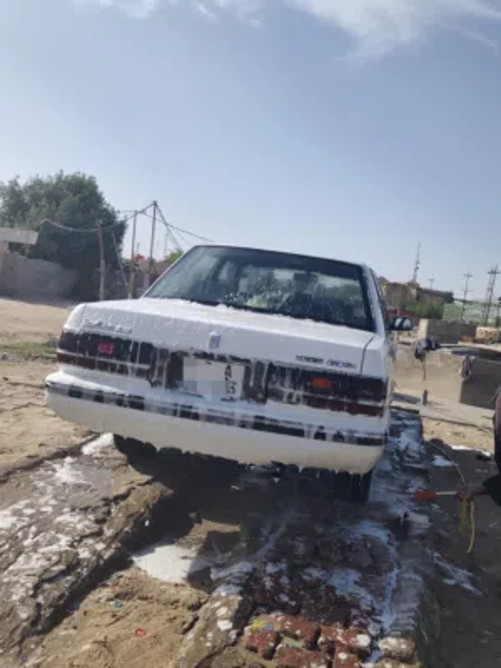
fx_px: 675
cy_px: 334
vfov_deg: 52.6
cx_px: 250
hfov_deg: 40.7
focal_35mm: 35
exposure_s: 1/835
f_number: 1.7
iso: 50
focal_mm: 6.04
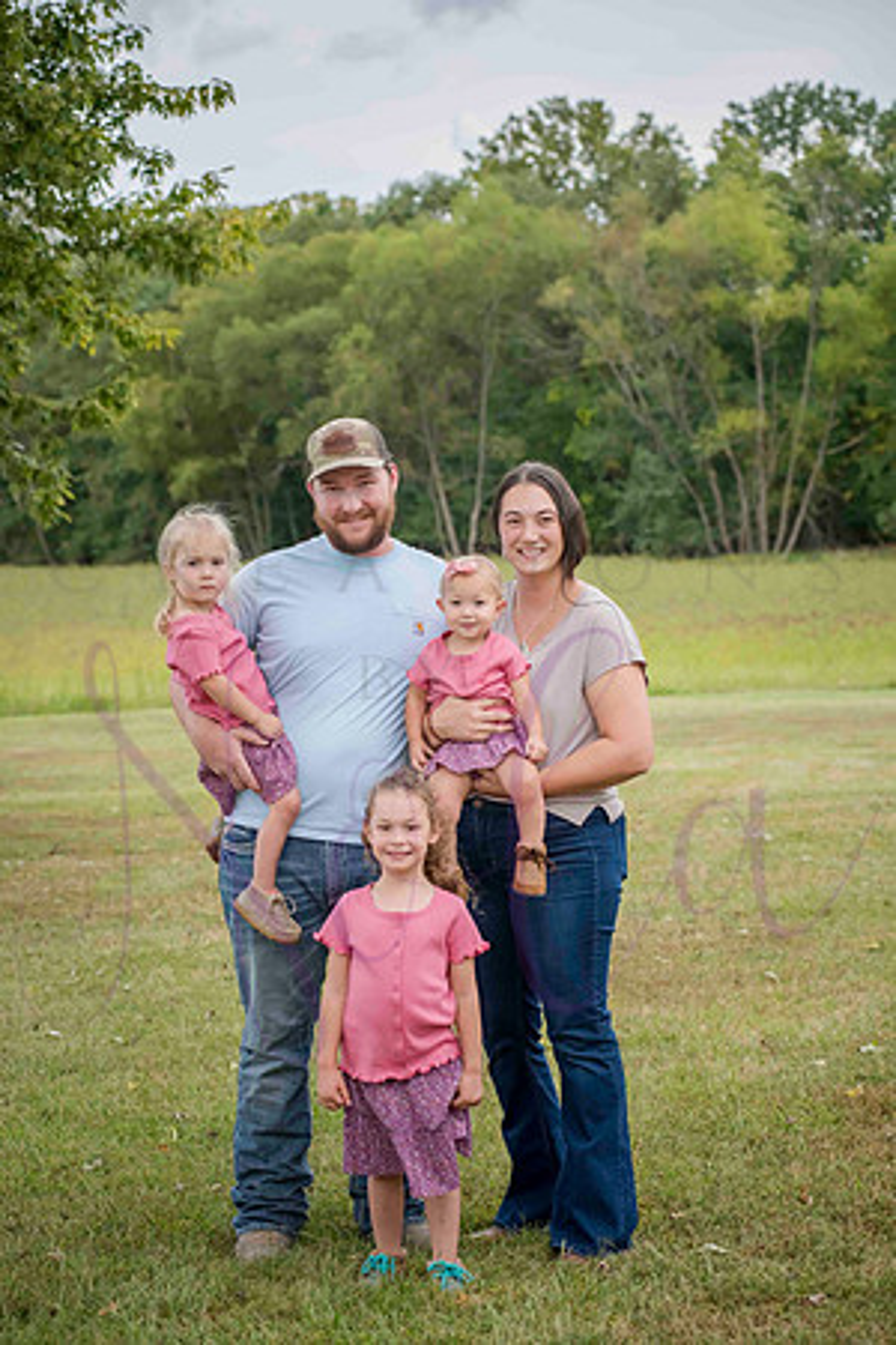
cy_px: 672
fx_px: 2986
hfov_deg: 17.1
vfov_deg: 25.4
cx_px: 448
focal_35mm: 80
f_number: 5.6
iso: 400
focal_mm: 80
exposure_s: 1/400
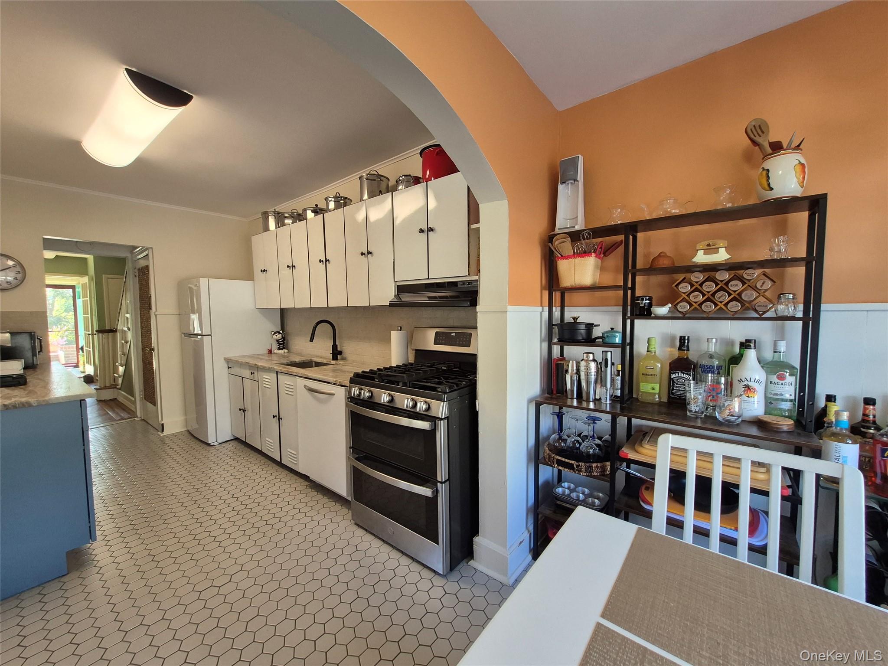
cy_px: 333
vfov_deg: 89.9
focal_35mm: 13
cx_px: 444
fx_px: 333
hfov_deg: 106.2
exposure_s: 1/60
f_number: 2.2
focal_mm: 1.74
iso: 125
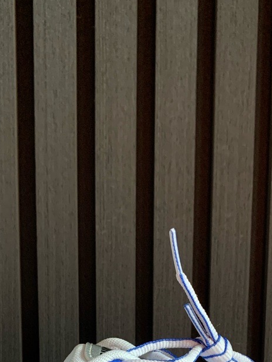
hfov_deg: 21.9
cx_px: 164
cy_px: 406
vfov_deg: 26.5
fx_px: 702
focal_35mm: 67
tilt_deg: -9.2
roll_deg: -1.1
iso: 100
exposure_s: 1/73
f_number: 1.8
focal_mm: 4.25
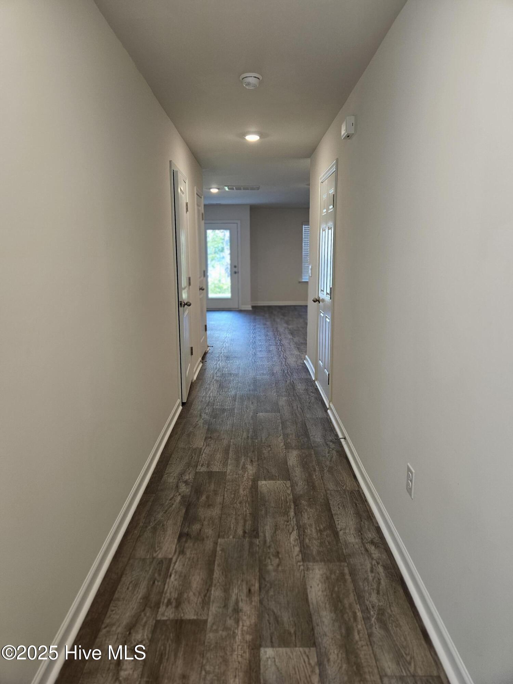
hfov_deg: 58.9
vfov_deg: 73.9
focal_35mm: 23
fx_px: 454
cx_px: 256
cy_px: 342
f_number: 1.8
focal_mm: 5.4
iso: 160
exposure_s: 1/120
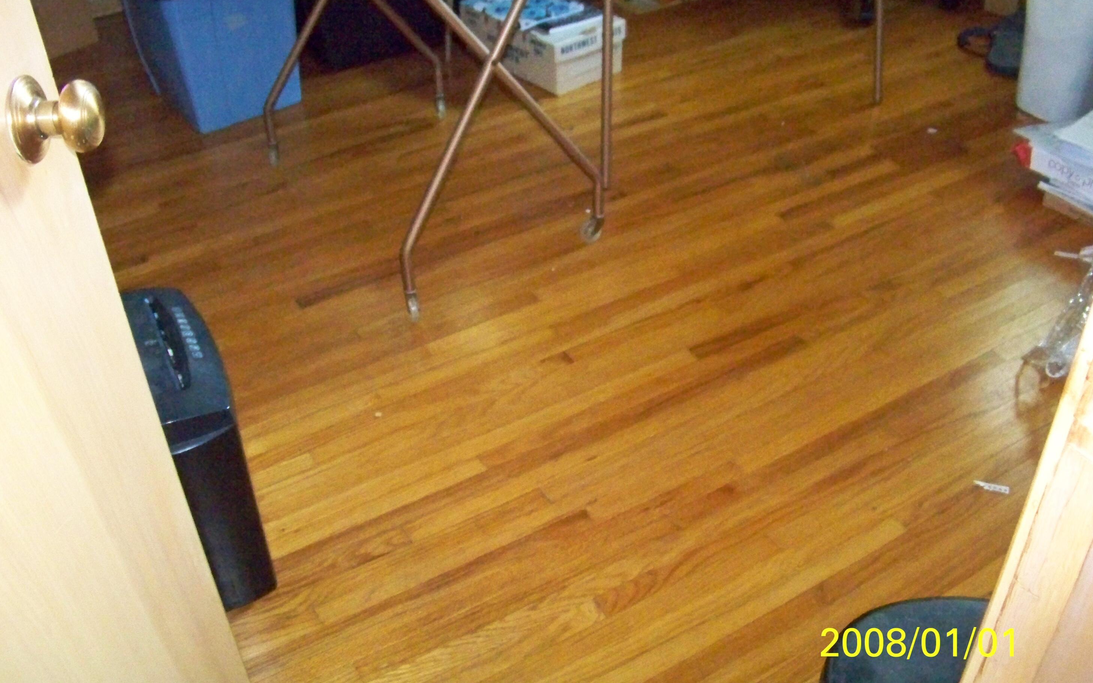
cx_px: 544
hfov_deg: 54.0
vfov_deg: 35.3
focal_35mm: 36
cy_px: 328
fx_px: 1072
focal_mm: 5.85
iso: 1600
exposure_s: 1/30
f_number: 2.8
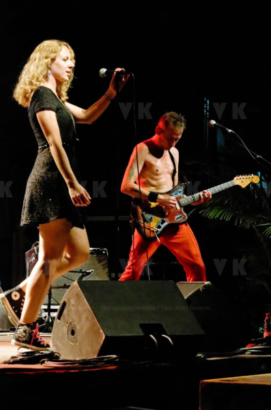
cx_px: 136
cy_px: 205
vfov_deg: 13.7
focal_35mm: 150
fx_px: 1702
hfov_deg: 9.1
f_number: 9
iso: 6400
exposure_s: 1/200
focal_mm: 100
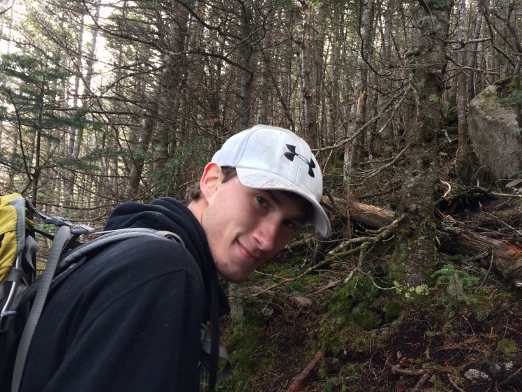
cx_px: 275
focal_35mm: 31
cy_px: 196
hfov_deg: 58.3
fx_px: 467
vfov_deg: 45.4
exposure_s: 1/120
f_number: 2.2
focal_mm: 4.15
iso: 64
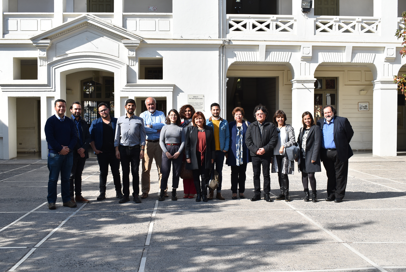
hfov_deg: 47.9
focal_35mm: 40
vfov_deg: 33.1
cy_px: 136
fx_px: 457
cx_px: 203
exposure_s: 1/320
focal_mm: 27
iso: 200
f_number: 9
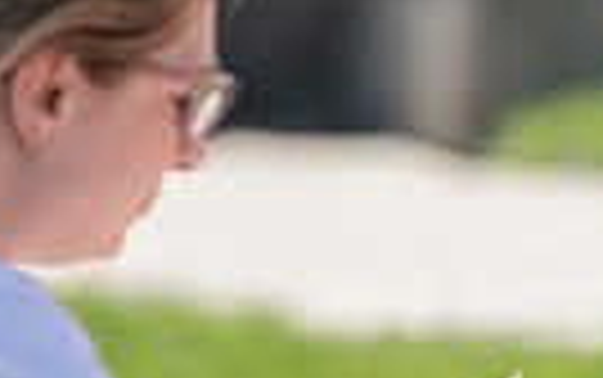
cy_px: -11
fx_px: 13799
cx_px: 819
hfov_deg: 2.5
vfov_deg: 1.6
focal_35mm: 839
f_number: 3.5
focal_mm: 190
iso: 125
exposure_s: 1/400
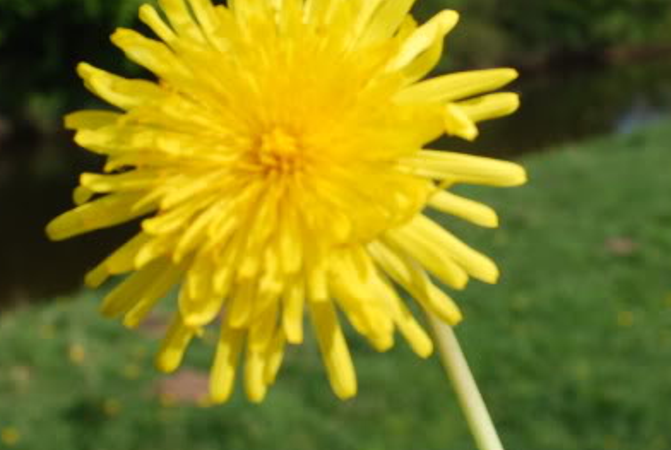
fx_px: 1027
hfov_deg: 36.1
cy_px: 112
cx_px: 384
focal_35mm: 55
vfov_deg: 24.4
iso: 100
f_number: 8
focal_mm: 18
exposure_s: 1/200
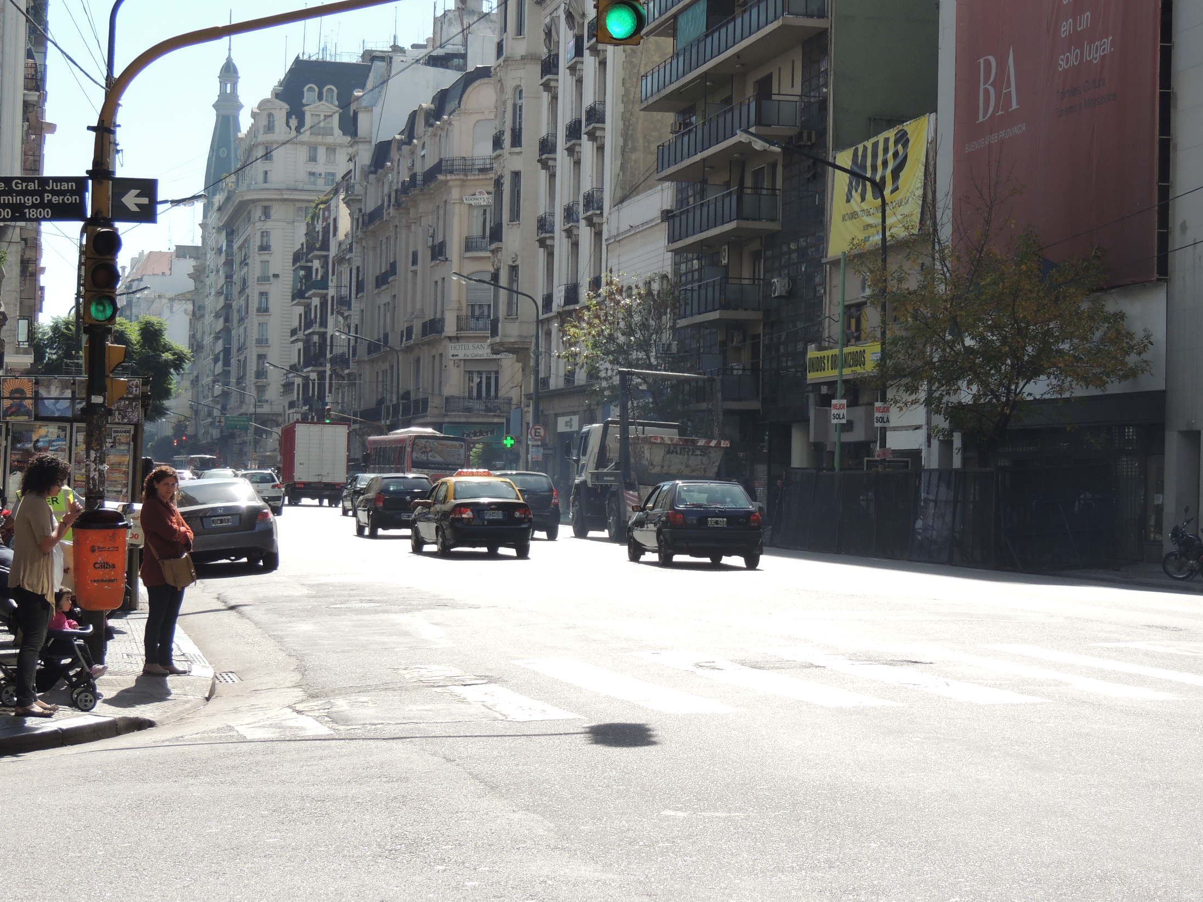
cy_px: 442
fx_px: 2537
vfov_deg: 20.2
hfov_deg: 26.7
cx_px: 617
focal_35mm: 73
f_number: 3.9
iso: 100
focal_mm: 12.4
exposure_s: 1/500
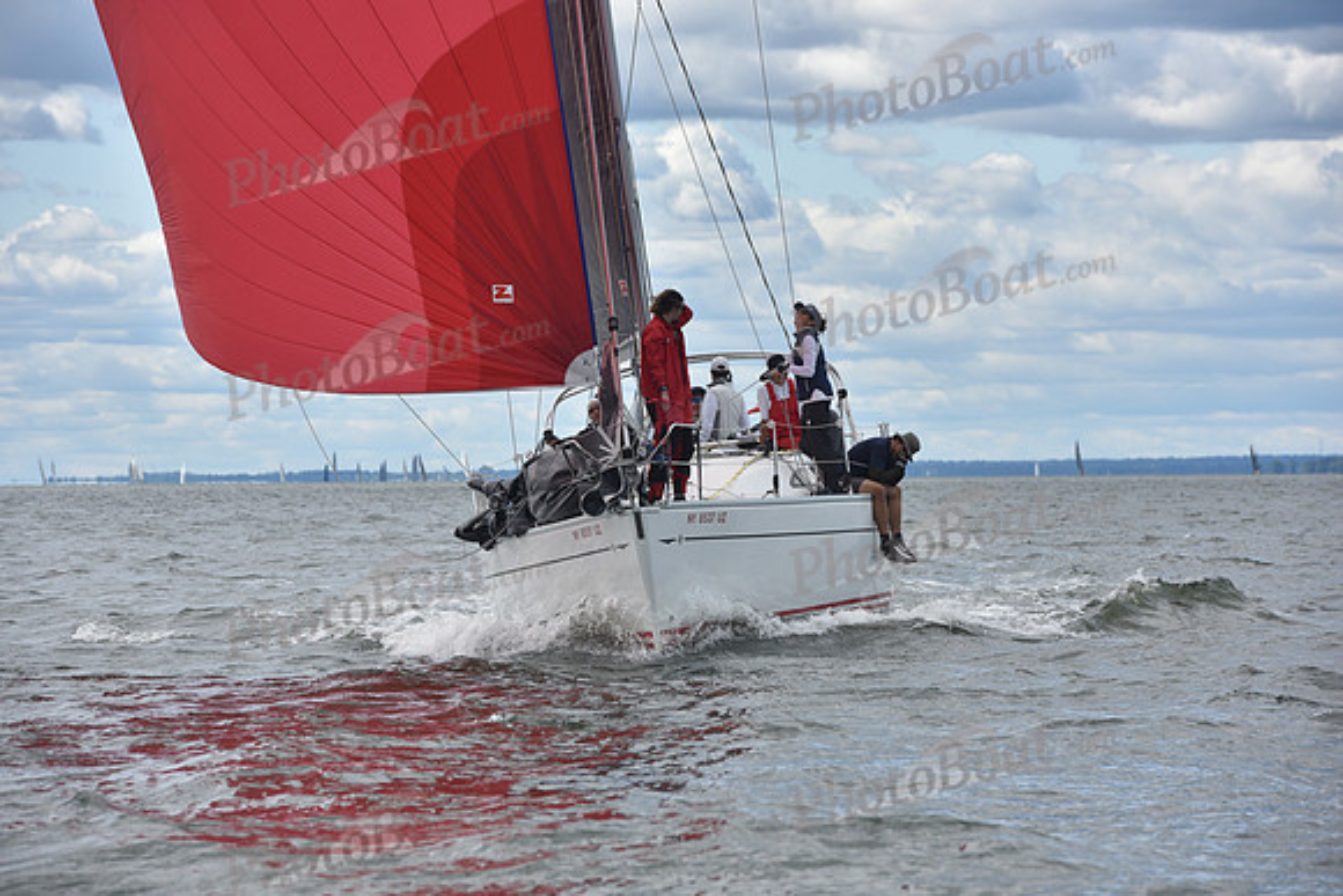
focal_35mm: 200
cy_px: 448
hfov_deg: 10.3
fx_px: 7463
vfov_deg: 6.9
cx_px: 672
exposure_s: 1/800
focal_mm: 200
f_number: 9
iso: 250
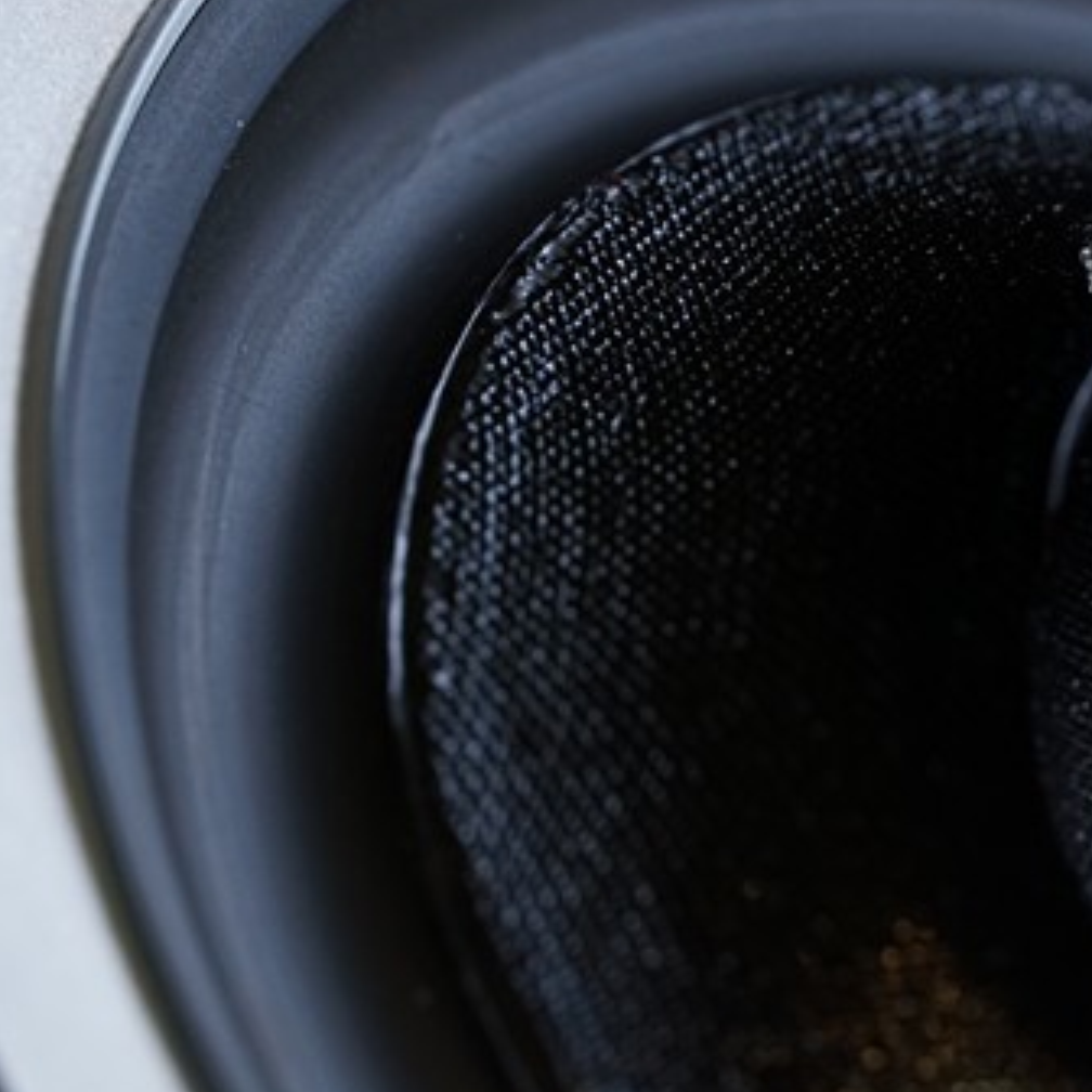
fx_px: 7317
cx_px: 1193
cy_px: 939
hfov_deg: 8.5
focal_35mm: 205
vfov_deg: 8.5
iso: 800
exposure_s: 1/10
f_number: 5.6
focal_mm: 90
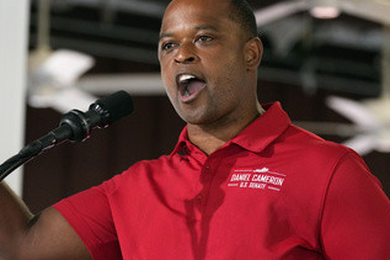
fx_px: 1786
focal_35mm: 165
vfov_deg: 8.3
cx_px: 159
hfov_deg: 12.5
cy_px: 171
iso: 2000
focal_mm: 102
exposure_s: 1/800
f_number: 2.8
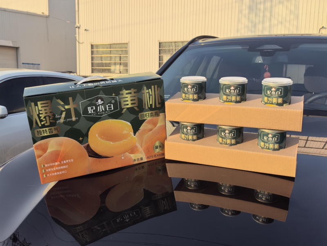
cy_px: 123
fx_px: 321
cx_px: 164
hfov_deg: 54.0
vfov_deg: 41.8
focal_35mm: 34
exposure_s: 1/1318
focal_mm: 5.72
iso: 50
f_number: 2
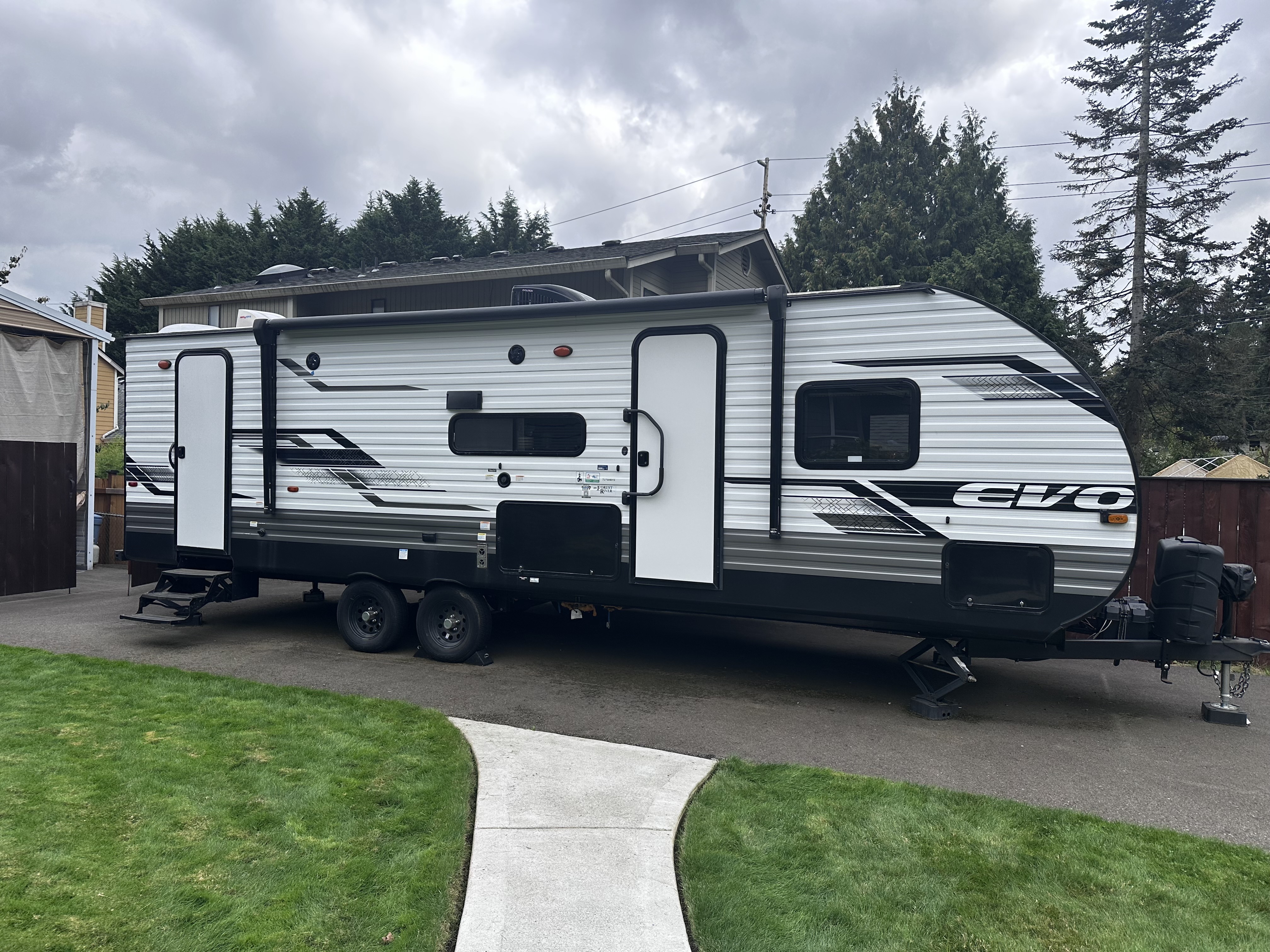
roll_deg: -1.9
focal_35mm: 24
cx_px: 635
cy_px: 476
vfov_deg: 56.8
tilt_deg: -0.5
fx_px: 881
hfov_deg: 71.6
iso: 80
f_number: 1.78
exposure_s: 1/1321
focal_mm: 6.86
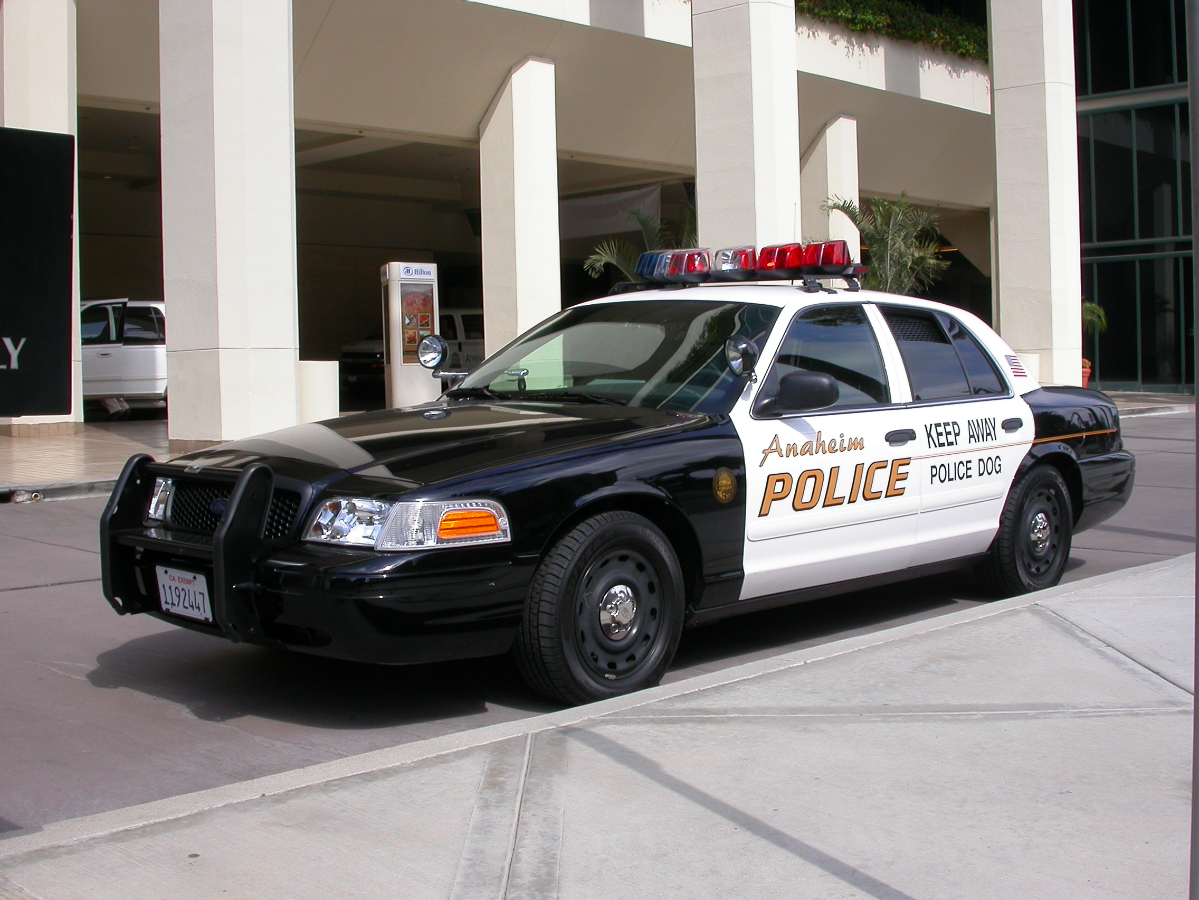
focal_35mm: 43
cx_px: 600
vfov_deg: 33.6
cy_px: 450
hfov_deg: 43.9
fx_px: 1489
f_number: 7.8
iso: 100
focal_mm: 8.9
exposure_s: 1/224
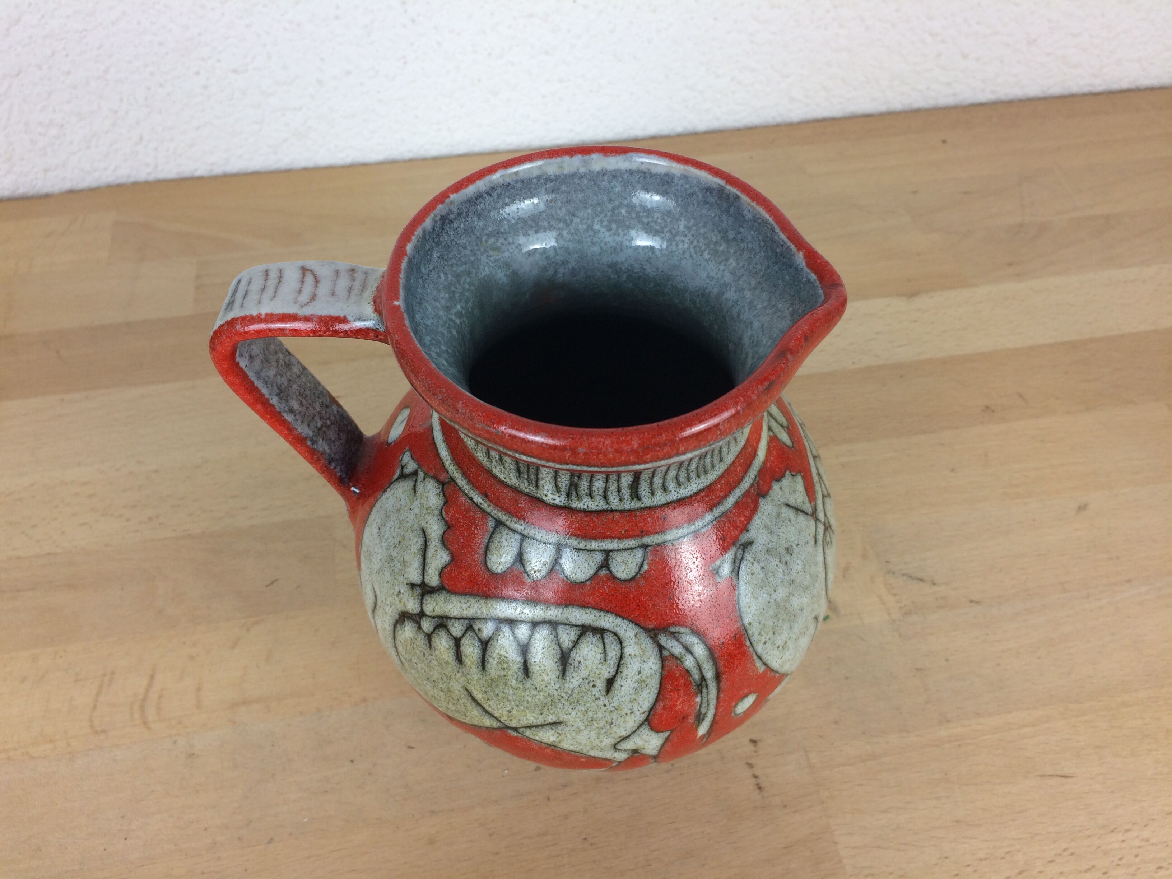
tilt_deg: -49.4
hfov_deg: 61.7
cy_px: 440
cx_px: 586
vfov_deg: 48.2
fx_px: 982
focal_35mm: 29
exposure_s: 1/50
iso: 32
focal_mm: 4.15
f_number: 2.2
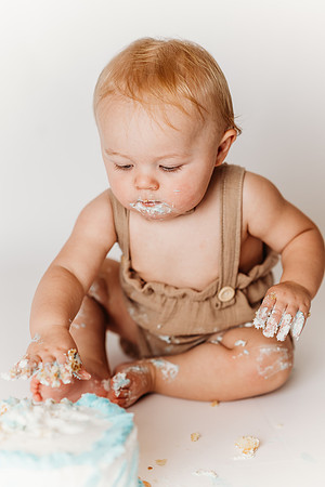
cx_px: 162
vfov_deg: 23.9
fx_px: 1151
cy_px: 244
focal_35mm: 85
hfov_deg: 16.1
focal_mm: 85
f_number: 2.8
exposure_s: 1/200
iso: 100
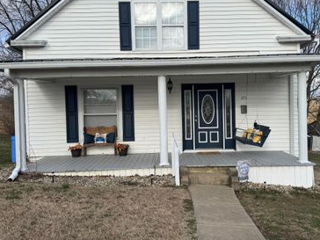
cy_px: 116
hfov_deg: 55.3
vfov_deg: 42.9
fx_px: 305
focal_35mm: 33
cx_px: 173
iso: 80
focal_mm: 6.76
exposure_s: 1/3096
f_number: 1.78
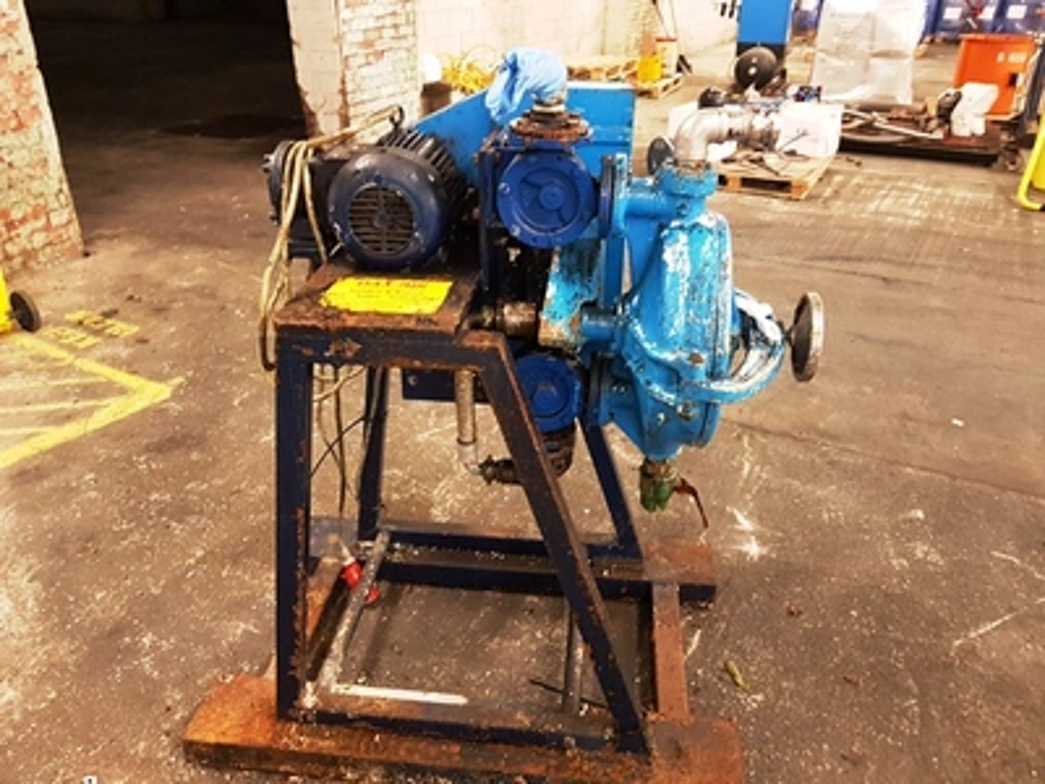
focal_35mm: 26
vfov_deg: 53.1
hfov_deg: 67.3
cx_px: 522
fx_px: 785
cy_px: 392
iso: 200
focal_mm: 4.2
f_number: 1.7
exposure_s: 1/11
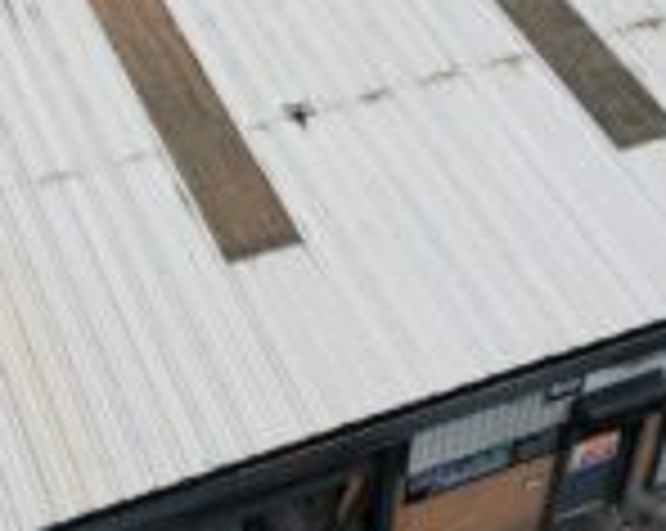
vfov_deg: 19.8
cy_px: 76
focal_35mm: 76
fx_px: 1496
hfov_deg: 25.0
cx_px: 220
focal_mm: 6.72
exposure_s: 1/1250
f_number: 1.7
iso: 130
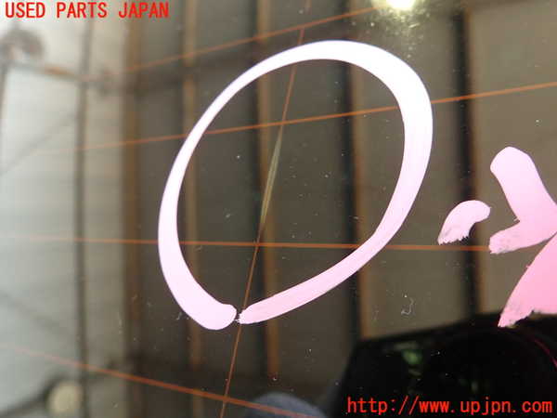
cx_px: 278
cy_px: 209
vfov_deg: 54.9
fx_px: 402
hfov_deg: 69.4
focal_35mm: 25
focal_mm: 4.5
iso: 200
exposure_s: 1/40
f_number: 2
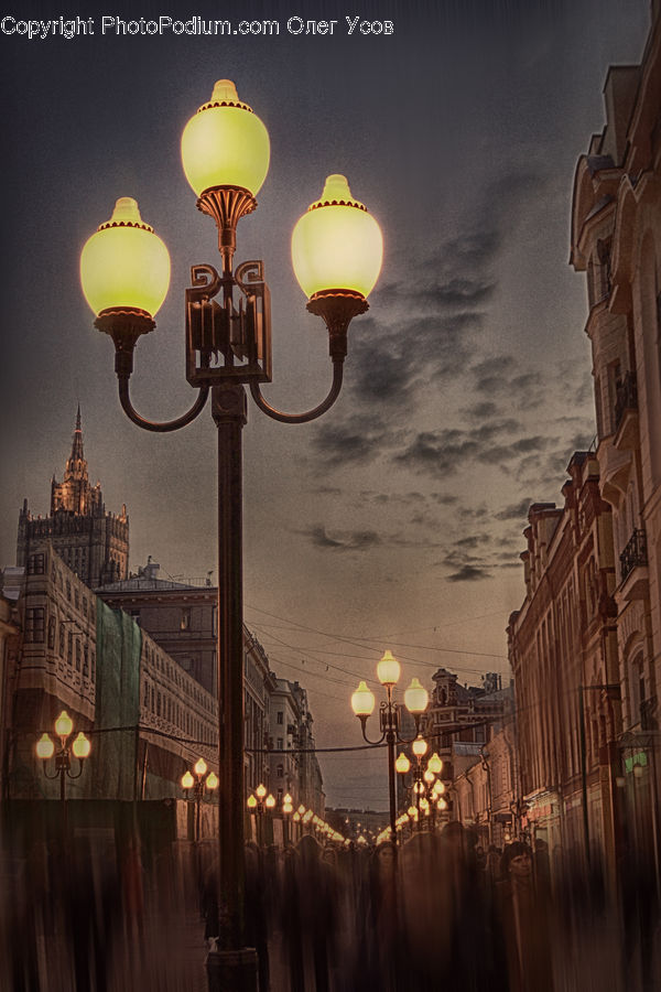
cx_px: 330
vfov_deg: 37.9
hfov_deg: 25.8
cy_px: 496
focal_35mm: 52
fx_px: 1446
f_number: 4.5
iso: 250
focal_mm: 35
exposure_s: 1/60
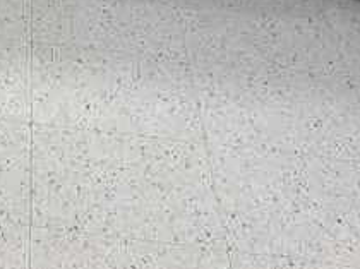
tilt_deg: -19.2
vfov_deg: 11.0
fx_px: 1319
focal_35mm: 127
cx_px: -226
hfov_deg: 14.2
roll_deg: -0.6
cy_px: -199
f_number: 1.6
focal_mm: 5.96
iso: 100
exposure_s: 1/120
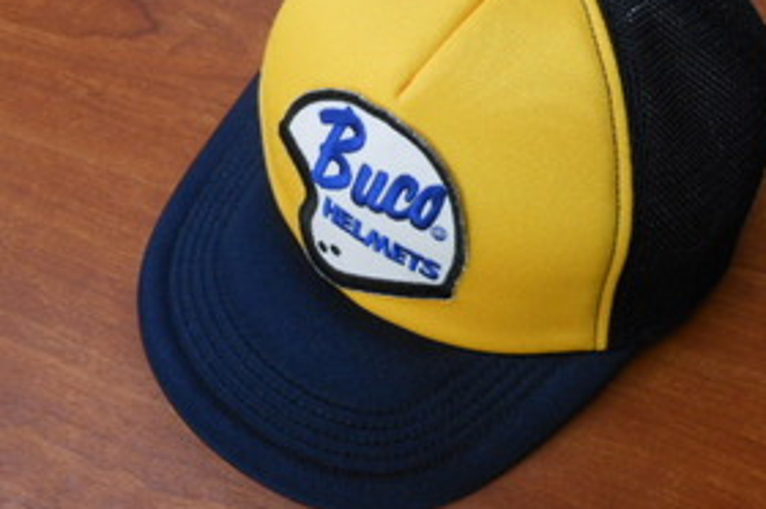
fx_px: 914
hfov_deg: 45.4
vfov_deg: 31.0
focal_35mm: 43
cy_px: 193
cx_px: 435
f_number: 4
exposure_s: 1/30
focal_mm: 5.9
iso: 250
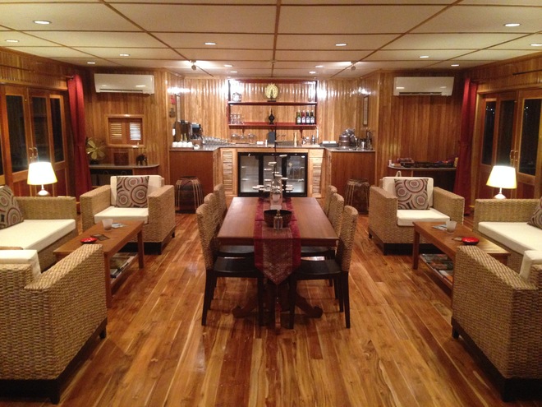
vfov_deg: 42.9
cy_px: 204
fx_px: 517
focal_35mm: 33
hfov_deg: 55.4
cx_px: 271
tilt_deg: -10.0
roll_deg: +0.8
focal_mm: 4.12
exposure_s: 1/15
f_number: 2.4
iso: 500
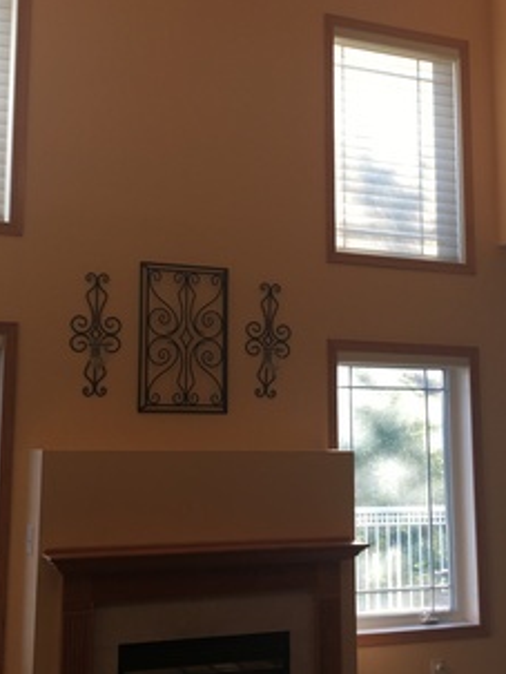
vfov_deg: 39.6
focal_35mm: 48
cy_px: 295
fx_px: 934
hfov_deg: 30.3
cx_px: 226
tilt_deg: +9.2
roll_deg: -0.3
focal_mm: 4.15
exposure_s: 1/40
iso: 25
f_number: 2.2
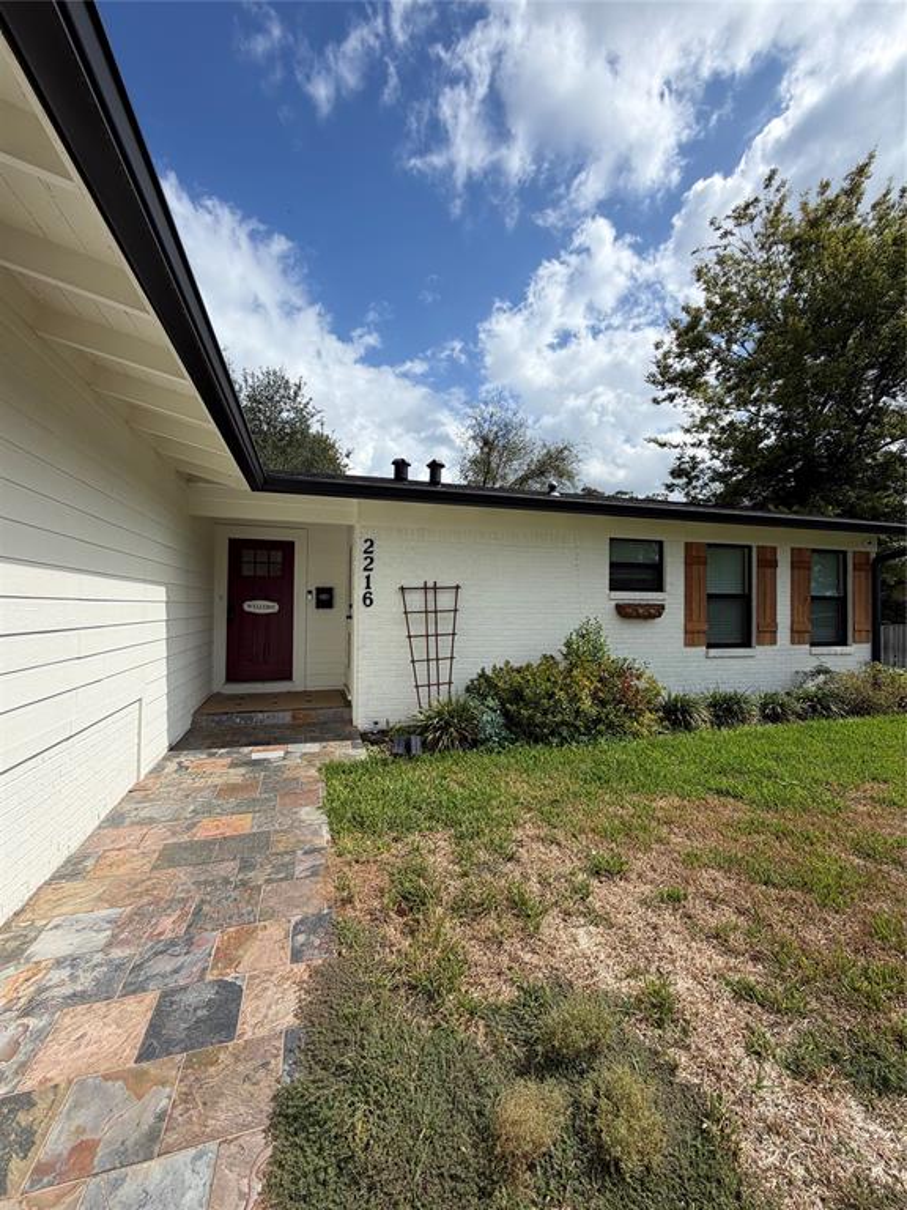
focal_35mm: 14
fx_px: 489
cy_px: 605
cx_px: 454
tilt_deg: +0.3
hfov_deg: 85.7
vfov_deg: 102.1
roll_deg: -1.0
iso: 20
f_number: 2.2
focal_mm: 2.22
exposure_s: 1/1259
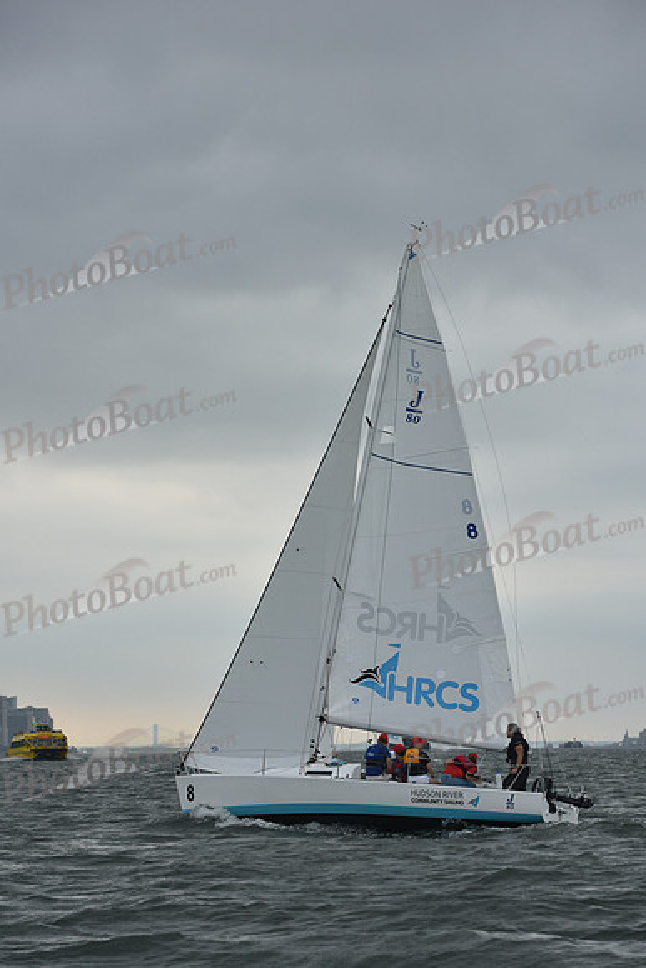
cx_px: 323
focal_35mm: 86
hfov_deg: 15.9
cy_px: 484
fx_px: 2313
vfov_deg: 23.6
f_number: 5.6
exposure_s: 1/1000
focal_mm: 86
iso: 320
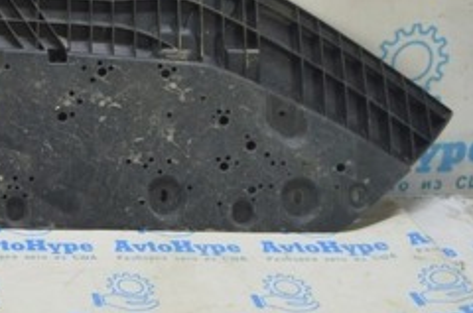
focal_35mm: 80
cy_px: -86
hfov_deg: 22.5
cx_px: -154
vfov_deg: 16.2
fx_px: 1049
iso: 400
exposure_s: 1/20
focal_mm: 20
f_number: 5.6
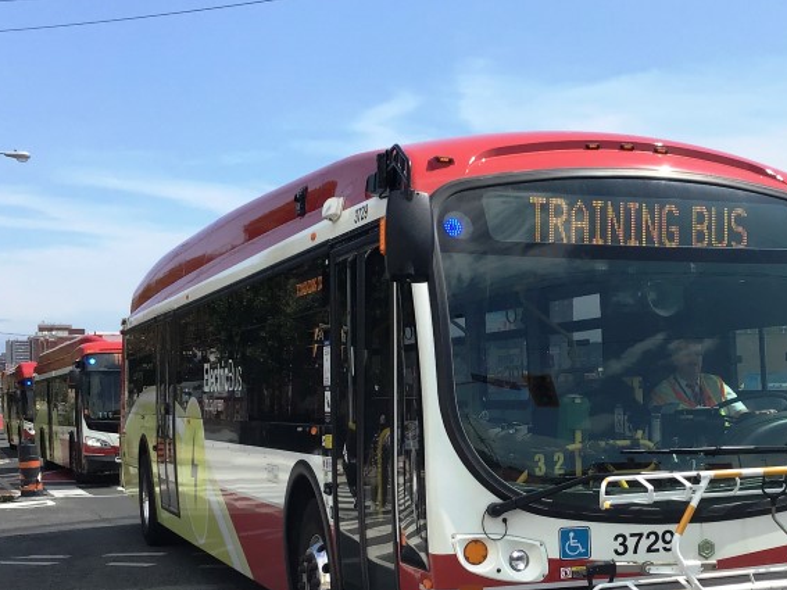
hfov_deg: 33.9
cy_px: 433
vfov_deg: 25.8
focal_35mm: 56
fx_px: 1273
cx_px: 561
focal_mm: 3.3
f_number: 2.4
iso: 25
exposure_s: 1/1664
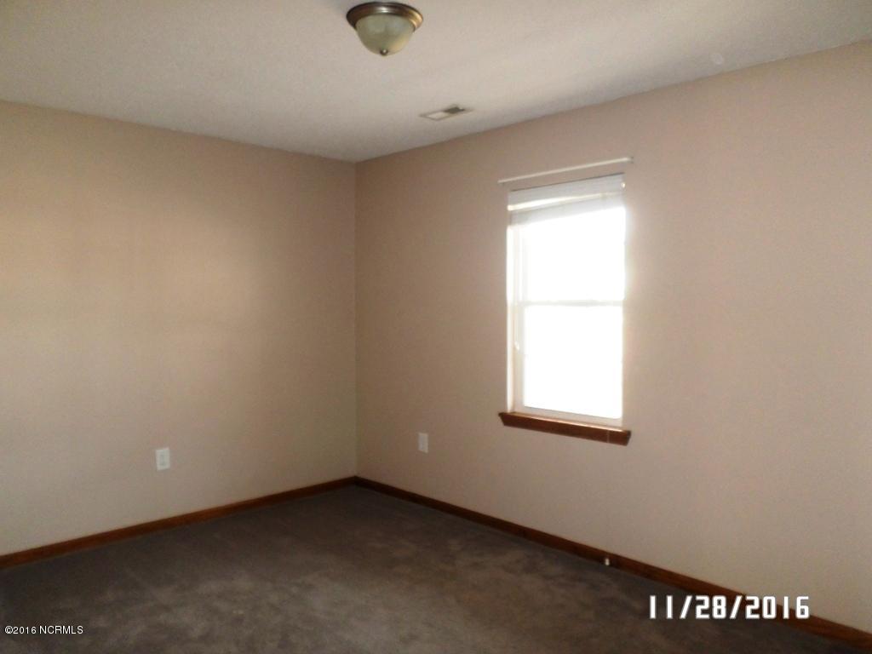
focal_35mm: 25
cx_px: 436
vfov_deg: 54.9
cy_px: 327
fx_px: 630
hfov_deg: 69.4
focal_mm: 4.5
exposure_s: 1/30
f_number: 2.5
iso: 200
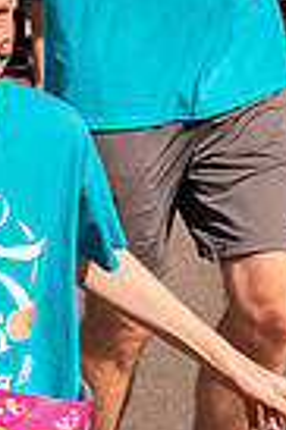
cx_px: -163
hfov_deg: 6.4
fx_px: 2533
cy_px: -9
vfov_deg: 9.6
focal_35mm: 212
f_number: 11
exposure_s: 1/1250
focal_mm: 50
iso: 800
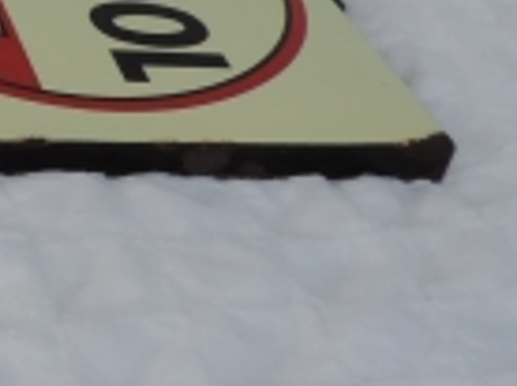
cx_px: -569
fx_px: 1819
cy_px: -86
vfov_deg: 11.8
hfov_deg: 13.5
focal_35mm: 122
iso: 80
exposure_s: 1/800
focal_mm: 4.9
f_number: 3.1
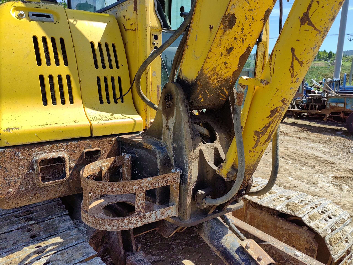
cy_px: 132
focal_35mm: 27
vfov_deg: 51.4
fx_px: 275
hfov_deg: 65.3
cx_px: 176
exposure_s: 1/2500
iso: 50
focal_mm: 5.52
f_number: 1.9
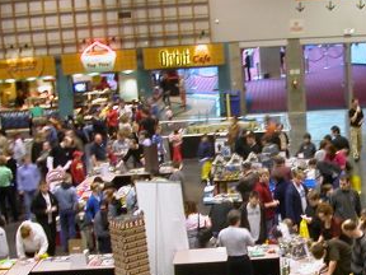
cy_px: 274
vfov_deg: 18.6
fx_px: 814
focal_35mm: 77
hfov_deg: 24.7
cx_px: 315
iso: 100
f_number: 2.7
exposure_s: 1/8.7
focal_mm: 5.6
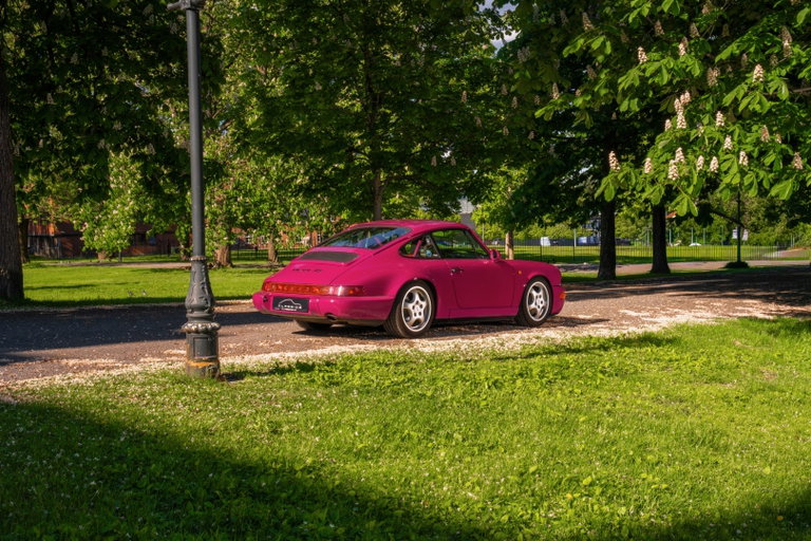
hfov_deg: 42.7
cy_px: 270
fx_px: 1038
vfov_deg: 29.2
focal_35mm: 46
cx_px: 406
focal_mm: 46.1
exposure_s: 1/160
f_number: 16
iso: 500
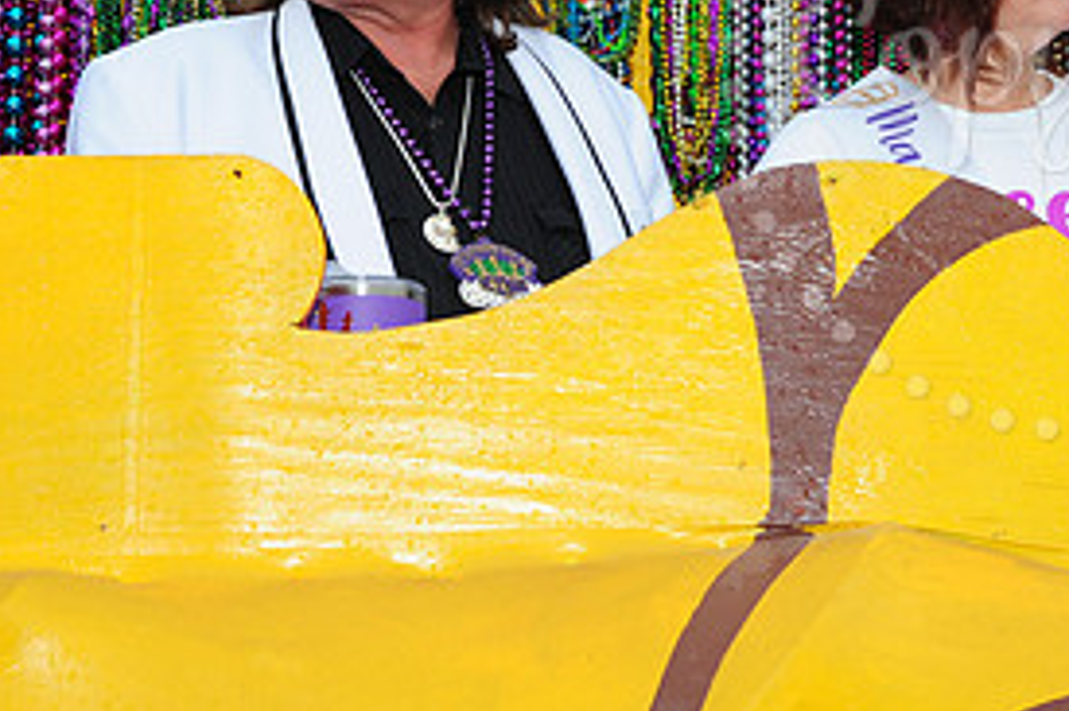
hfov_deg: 16.9
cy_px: 66
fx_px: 3502
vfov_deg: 11.5
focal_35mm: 118
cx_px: 1092
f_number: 8
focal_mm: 56
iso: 250
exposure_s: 1/80
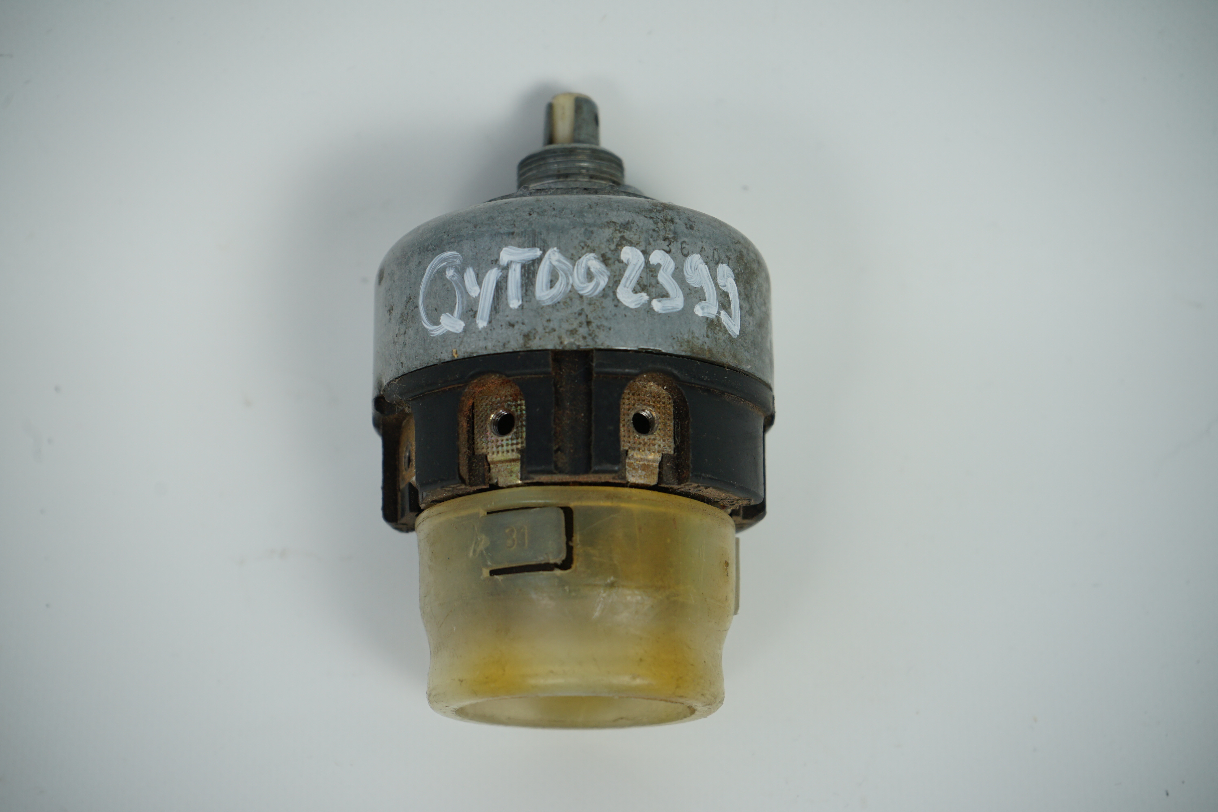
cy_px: 406
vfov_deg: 19.5
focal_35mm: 70
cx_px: 609
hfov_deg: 28.8
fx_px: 2368
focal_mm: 70
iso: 200
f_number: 7.1
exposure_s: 1/200
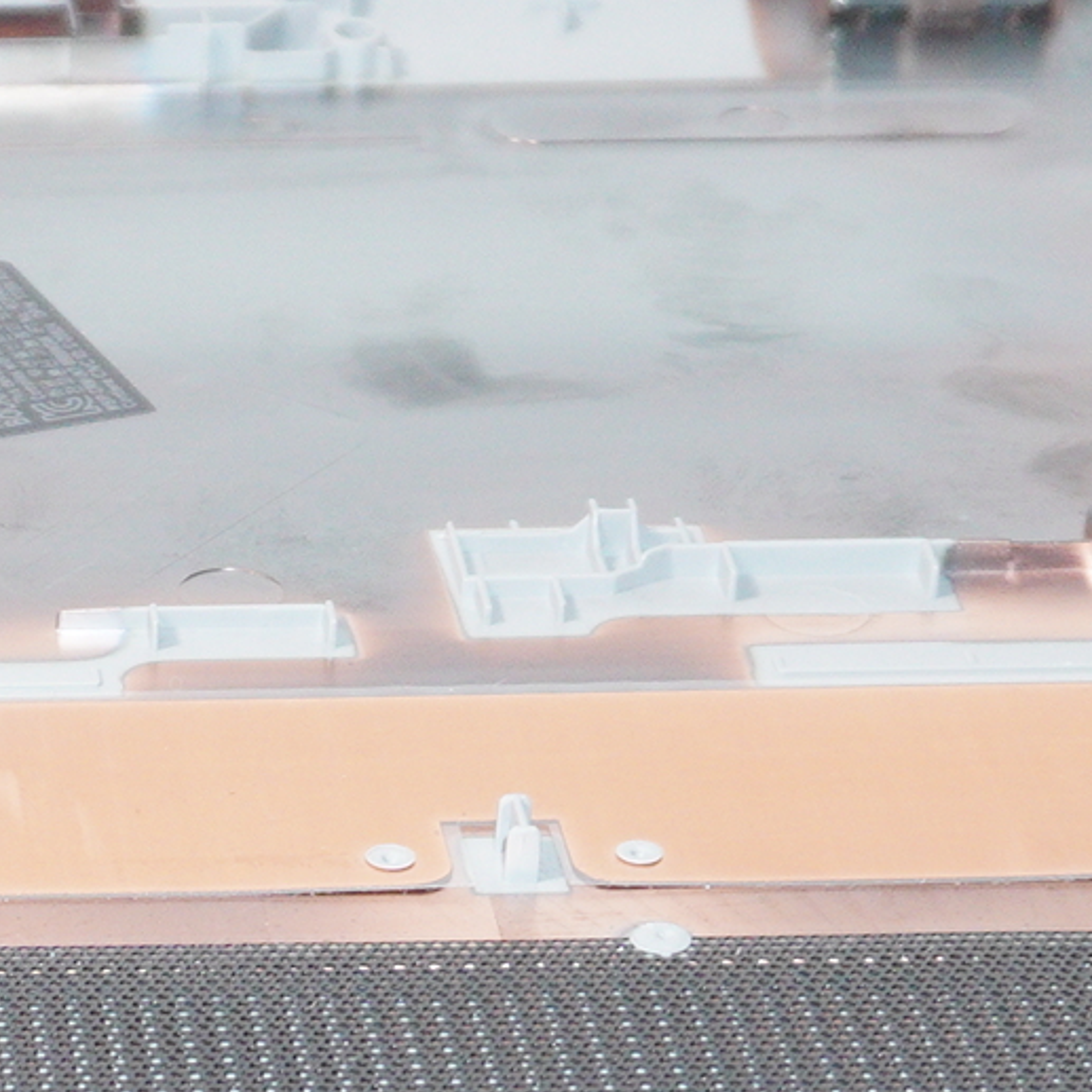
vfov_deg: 10.1
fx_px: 6084
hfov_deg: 9.9
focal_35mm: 170
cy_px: 1369
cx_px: -562
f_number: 5
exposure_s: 1/160
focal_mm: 23
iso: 640
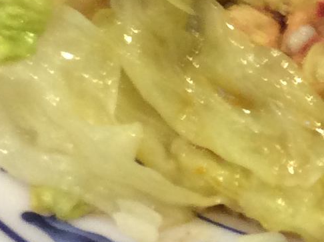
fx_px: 1645
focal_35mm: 176
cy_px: -130
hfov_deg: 11.1
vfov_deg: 8.2
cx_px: 345
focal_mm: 3.3
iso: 100
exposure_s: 1/24
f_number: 2.4
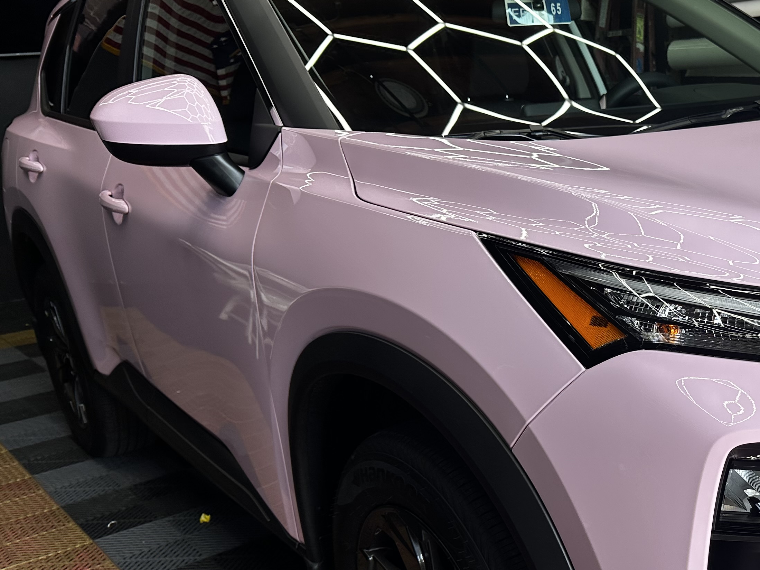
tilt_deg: -17.7
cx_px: 675
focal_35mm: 44
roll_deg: +4.4
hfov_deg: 40.0
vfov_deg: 32.5
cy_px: 393
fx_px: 966
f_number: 1.78
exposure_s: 1/337
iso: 80
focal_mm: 6.86
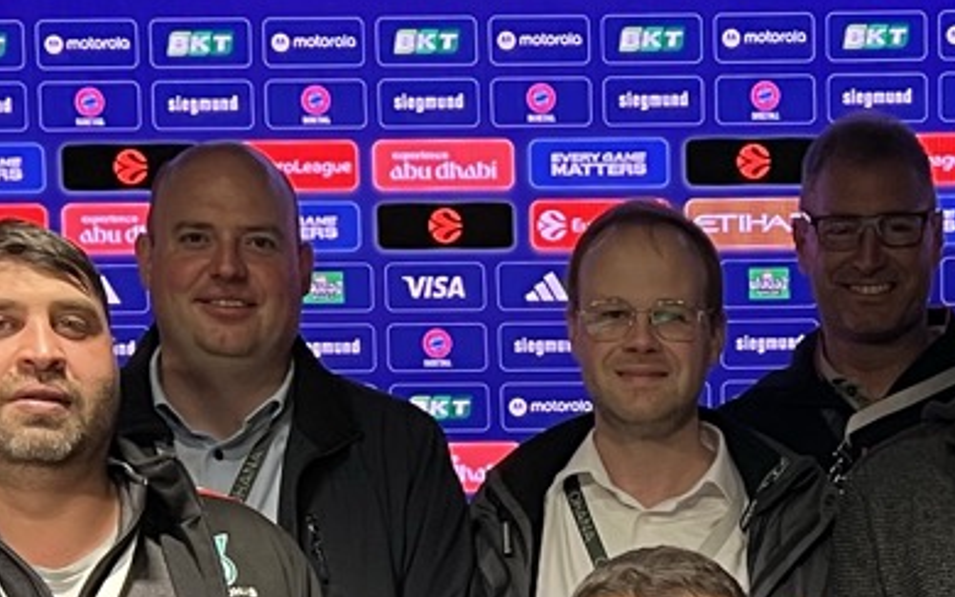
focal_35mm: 113
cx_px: 837
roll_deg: +1.3
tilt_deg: -5.0
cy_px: 842
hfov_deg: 18.2
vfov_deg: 11.2
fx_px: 2942
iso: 125
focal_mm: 5.7
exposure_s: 1/98
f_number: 1.5
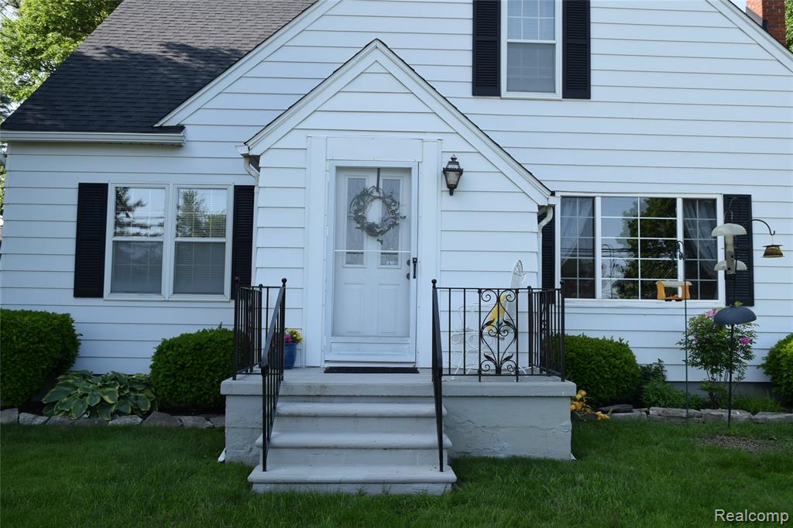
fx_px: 760
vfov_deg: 38.3
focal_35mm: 34
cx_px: 396
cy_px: 264
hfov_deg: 55.1
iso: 200
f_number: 8
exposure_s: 1/250
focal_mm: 23
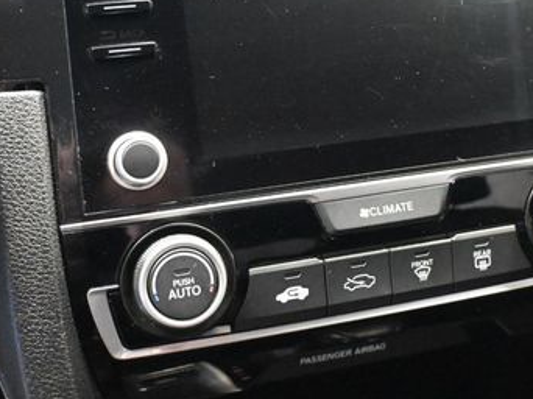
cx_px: 309
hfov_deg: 34.7
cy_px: 112
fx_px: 852
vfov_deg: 26.1
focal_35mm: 55
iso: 12800
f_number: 3.8
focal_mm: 20.5
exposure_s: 1/20
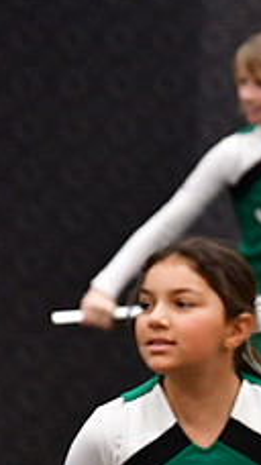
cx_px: 581
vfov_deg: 2.7
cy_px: 366
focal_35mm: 800
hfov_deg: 1.5
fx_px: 9857
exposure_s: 1/500
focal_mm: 200
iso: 4000
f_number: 3.5
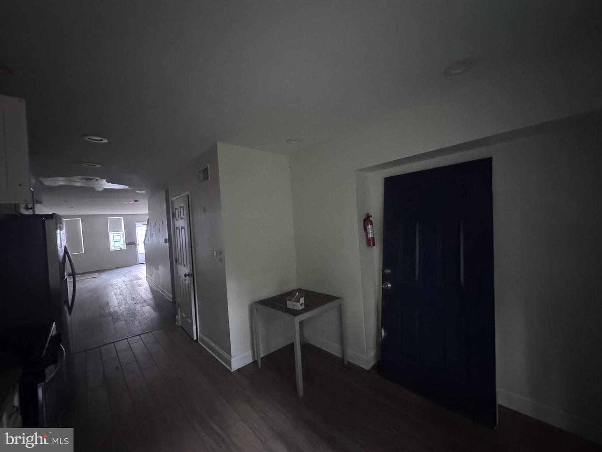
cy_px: 226
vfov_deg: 85.7
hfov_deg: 102.1
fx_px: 243
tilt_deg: -0.1
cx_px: 301
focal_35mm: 14
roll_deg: +3.3
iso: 2500
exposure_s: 1/30
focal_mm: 2.22
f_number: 2.2
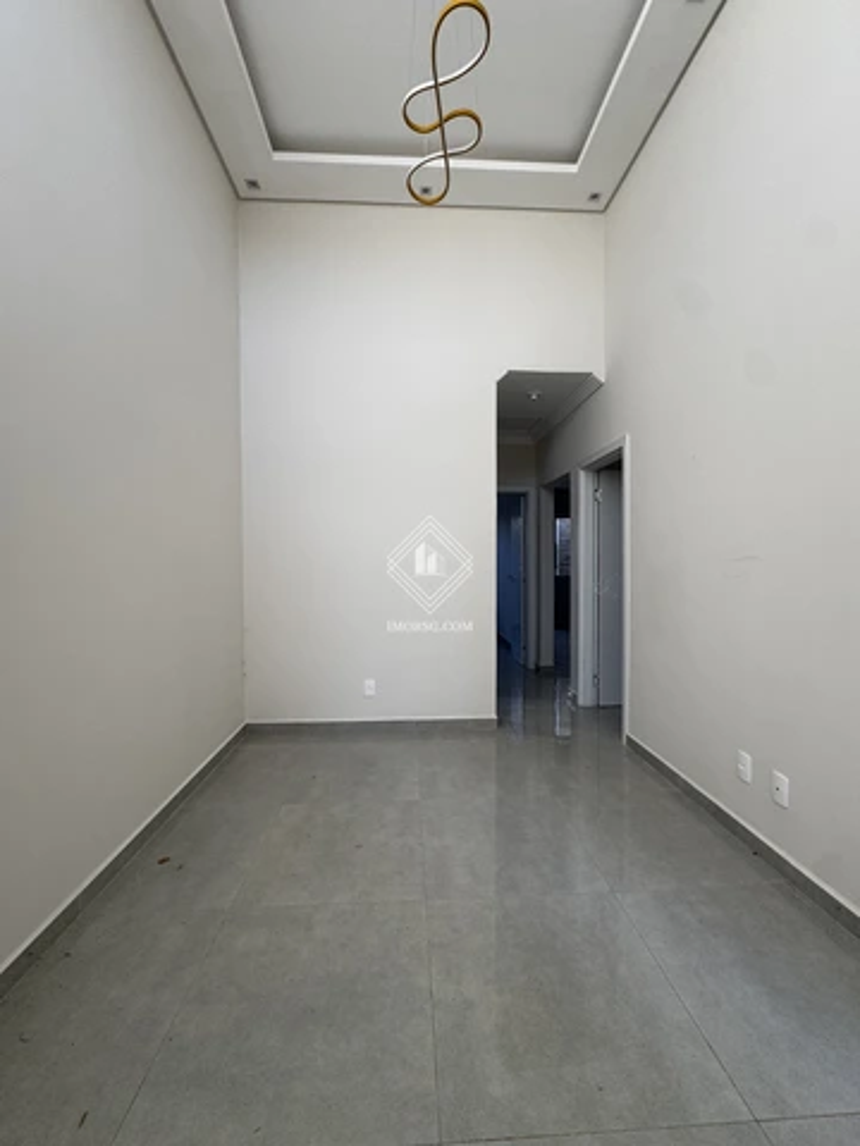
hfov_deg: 85.7
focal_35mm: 14
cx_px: 430
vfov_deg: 102.1
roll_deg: +0.4
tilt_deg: -1.6
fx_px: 464
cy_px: 573
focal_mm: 2.22
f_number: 2.2
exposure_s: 1/101
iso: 40
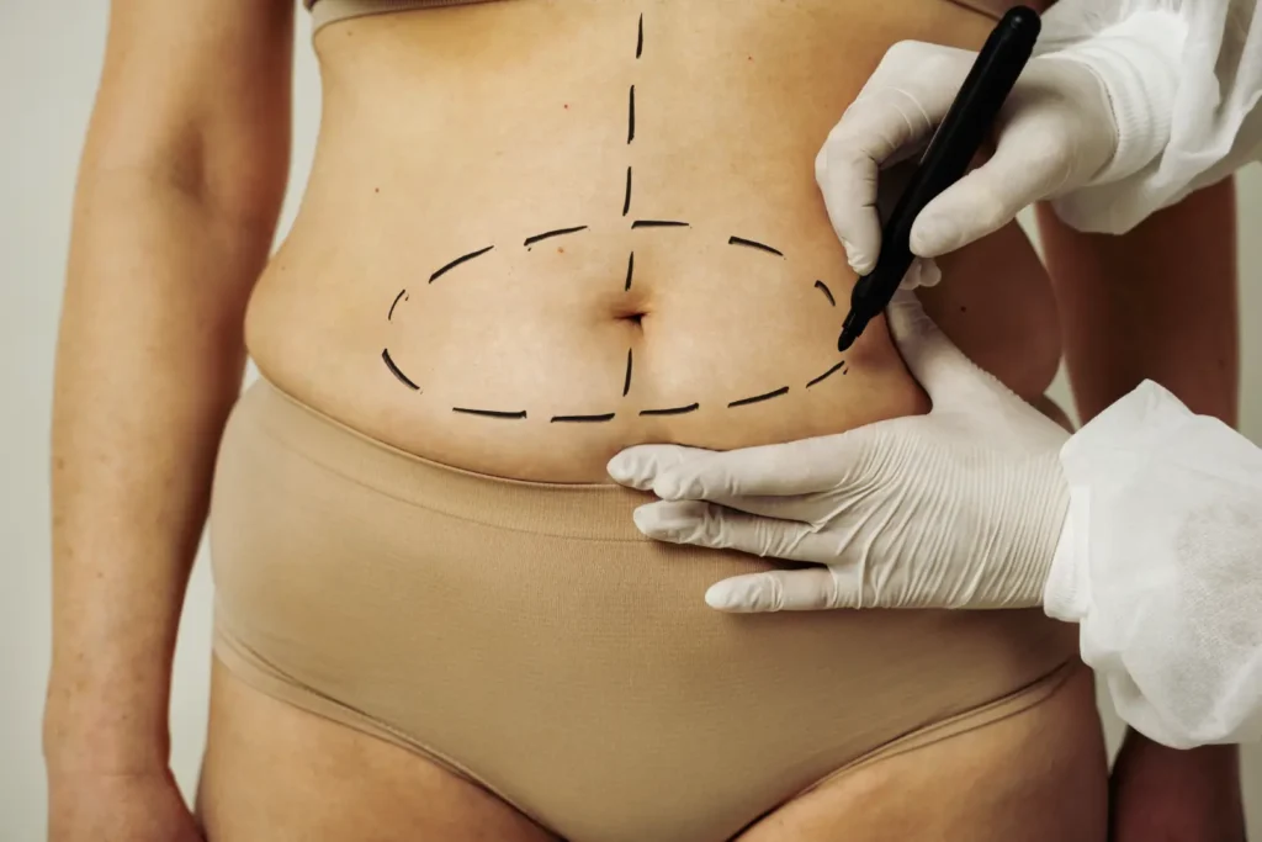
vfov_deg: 21.6
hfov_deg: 31.9
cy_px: 421
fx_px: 2209
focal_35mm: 63
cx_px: 631
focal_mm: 63
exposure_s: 1/160
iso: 250
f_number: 5.6
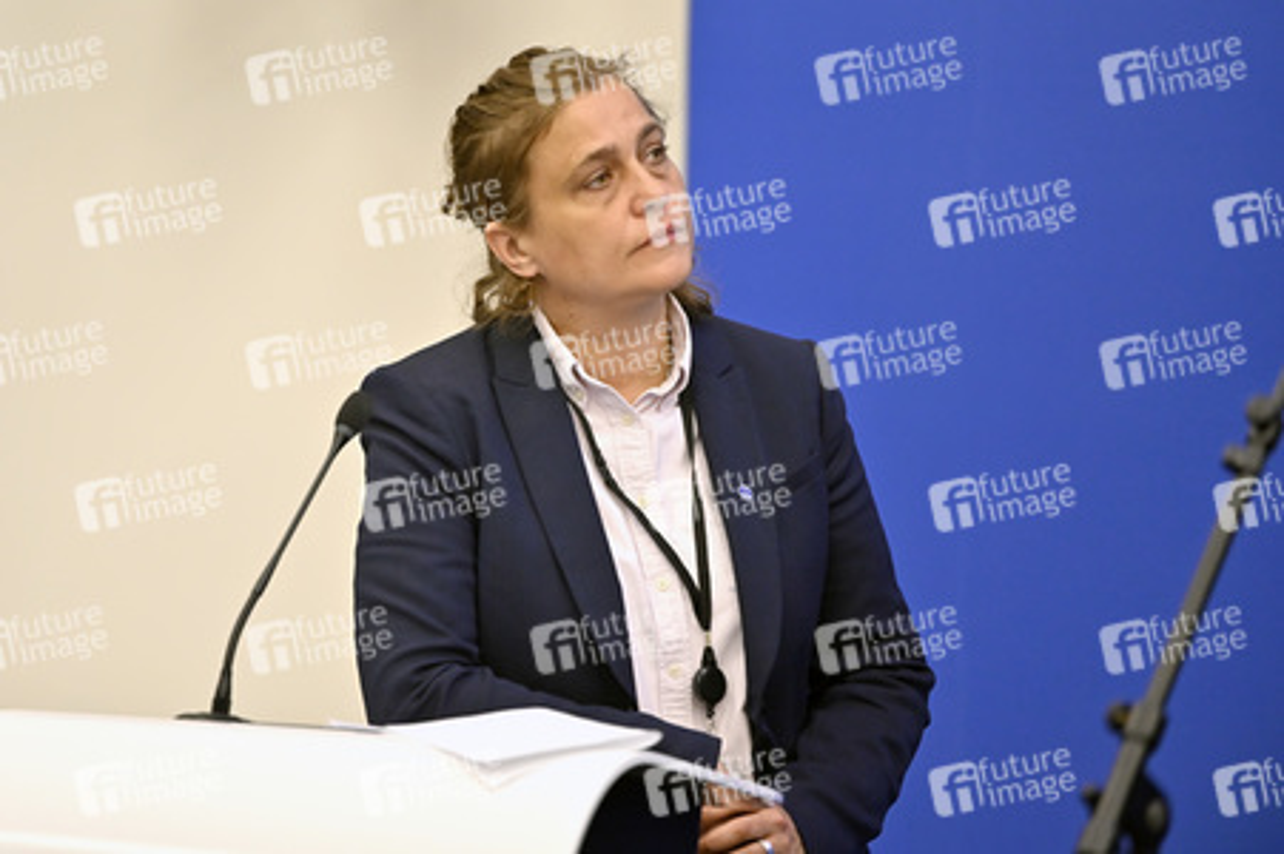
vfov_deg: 6.9
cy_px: 427
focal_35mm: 200
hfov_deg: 10.3
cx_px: 642
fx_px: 7128
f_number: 2.8
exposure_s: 1/320
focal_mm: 200
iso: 2000
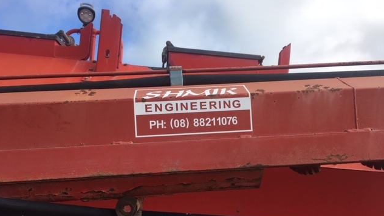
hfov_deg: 61.0
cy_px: 143
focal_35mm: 32
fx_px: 326
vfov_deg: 36.3
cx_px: 191
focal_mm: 4.15
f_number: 2.2
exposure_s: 1/894
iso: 25
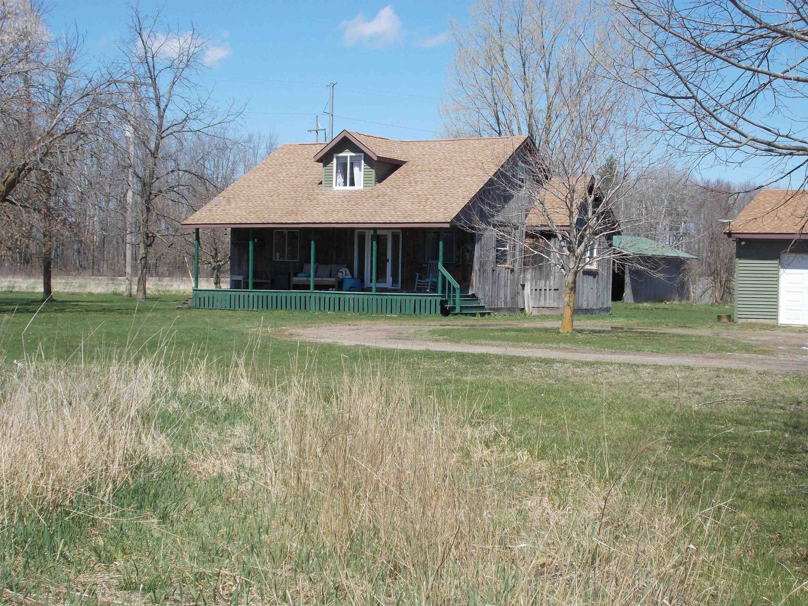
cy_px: 303
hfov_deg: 33.2
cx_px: 404
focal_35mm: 58
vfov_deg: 25.2
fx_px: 1354
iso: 80
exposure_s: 1/400
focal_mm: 10.3
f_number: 4.9
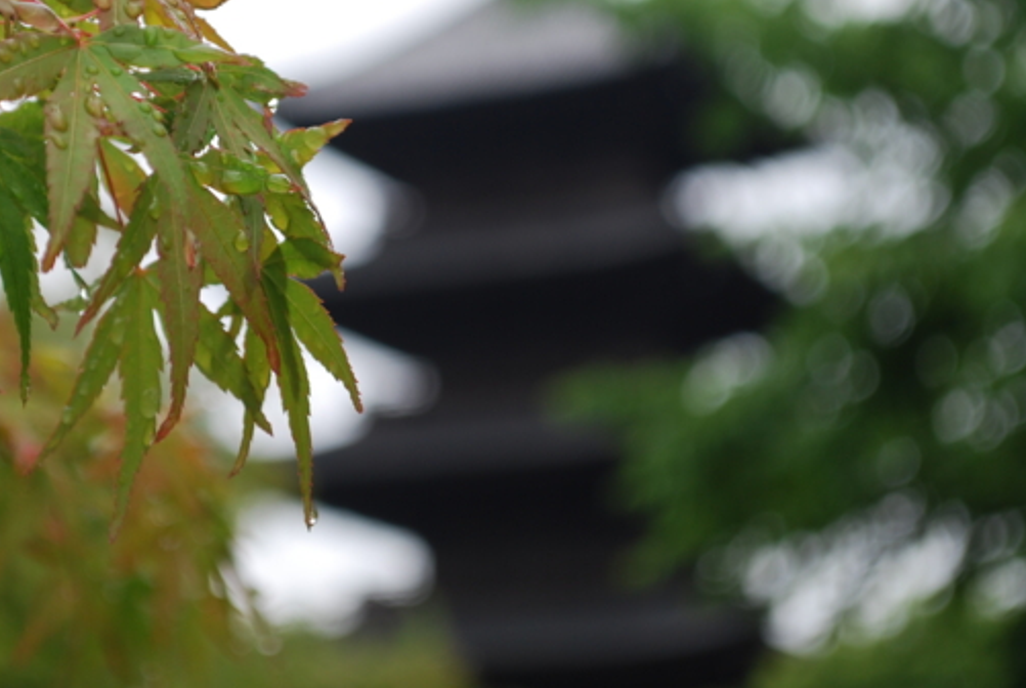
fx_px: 3763
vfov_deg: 10.4
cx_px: 244
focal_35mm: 132
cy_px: 174
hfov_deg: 15.4
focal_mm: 55
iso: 100
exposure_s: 1/100
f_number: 5.6
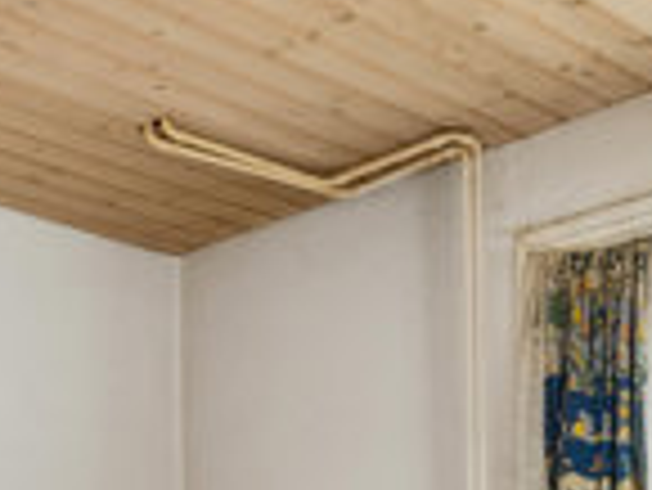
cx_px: 72
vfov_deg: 15.6
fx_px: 1602
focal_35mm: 85
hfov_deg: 22.5
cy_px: 802
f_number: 10
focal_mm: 16
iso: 250
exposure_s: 2
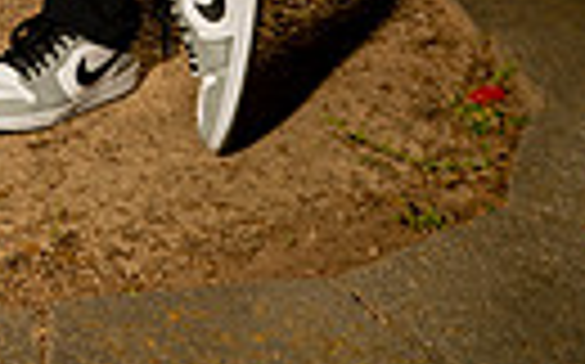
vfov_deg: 8.9
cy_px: -530
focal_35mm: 131
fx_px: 2087
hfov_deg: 15.5
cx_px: -76
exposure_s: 1/250
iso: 125
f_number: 4.5
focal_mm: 37
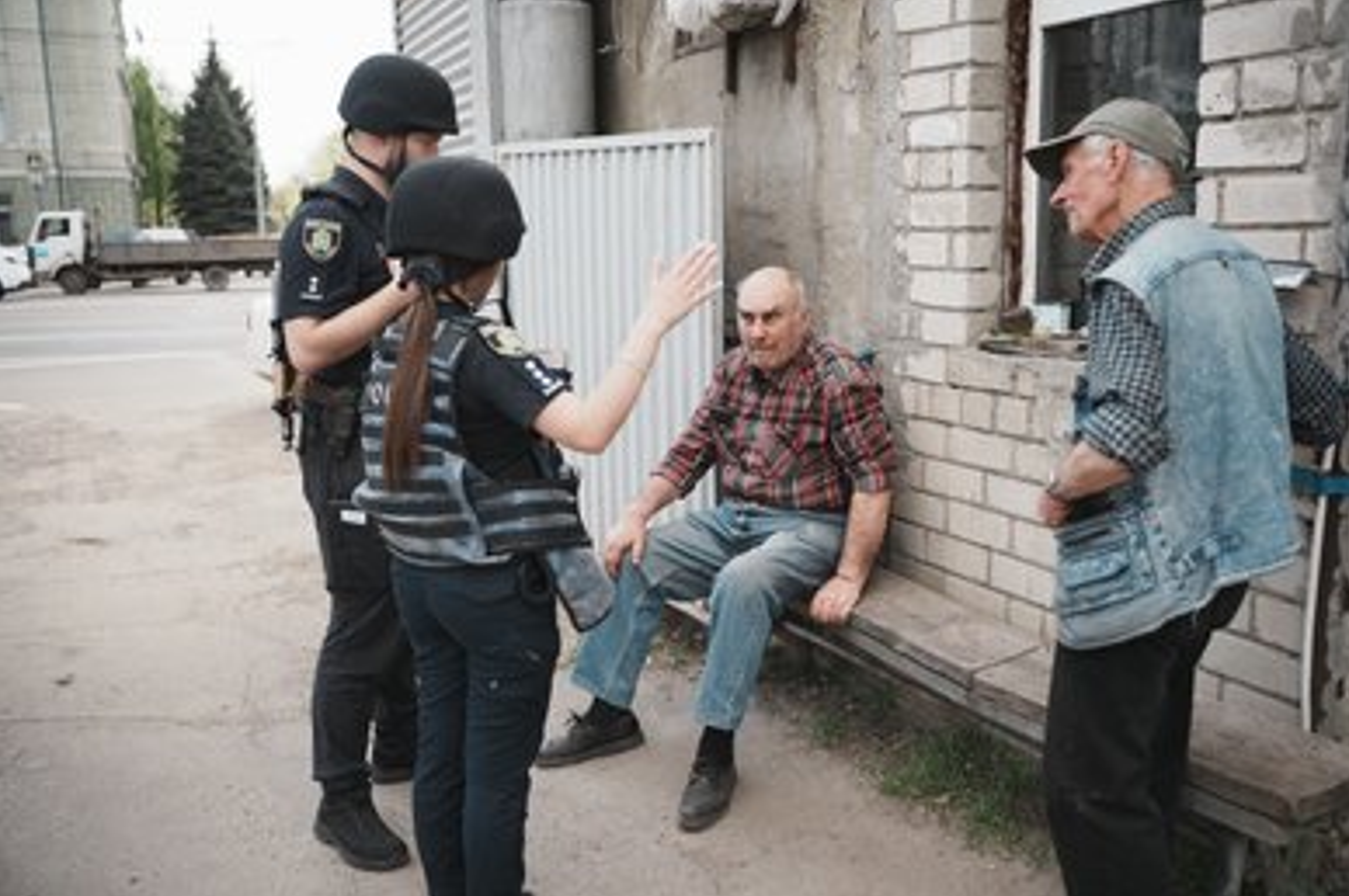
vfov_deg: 39.9
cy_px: 441
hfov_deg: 57.3
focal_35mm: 33
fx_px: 1236
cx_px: 688
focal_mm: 32
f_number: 2.8
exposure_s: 1/1250
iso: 200
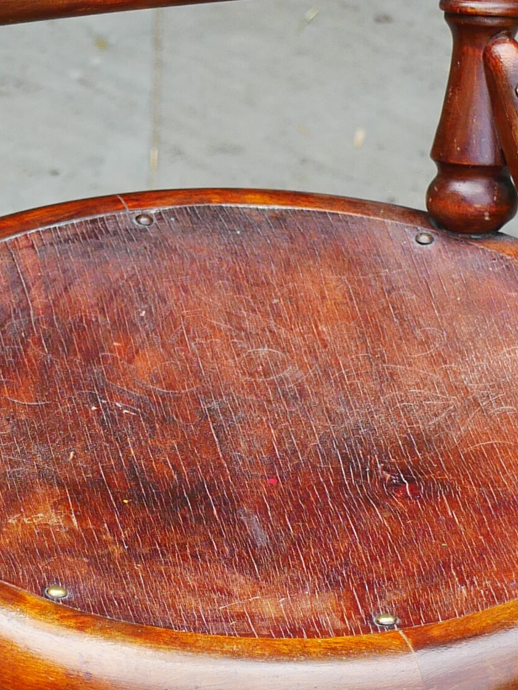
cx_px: 207
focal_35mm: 205
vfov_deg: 9.6
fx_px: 4087
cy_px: 454
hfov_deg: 7.3
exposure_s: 1/400
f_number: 3.2
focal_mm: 25
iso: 200
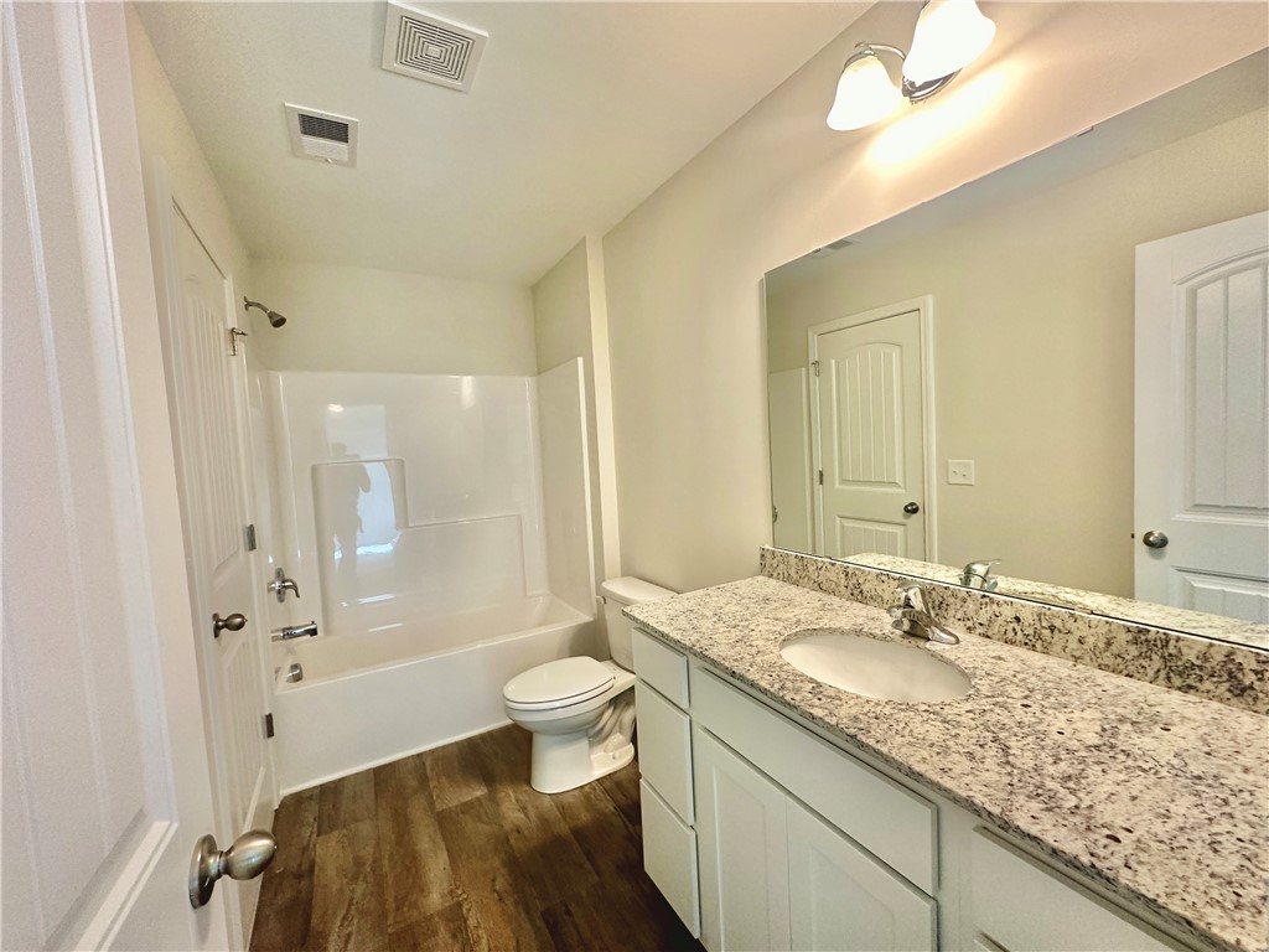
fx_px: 513
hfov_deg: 102.1
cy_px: 476
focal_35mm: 14
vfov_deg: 85.7
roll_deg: +2.8
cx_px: 634
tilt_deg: -3.0
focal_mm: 2.22
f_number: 2.2
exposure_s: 1/120
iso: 250
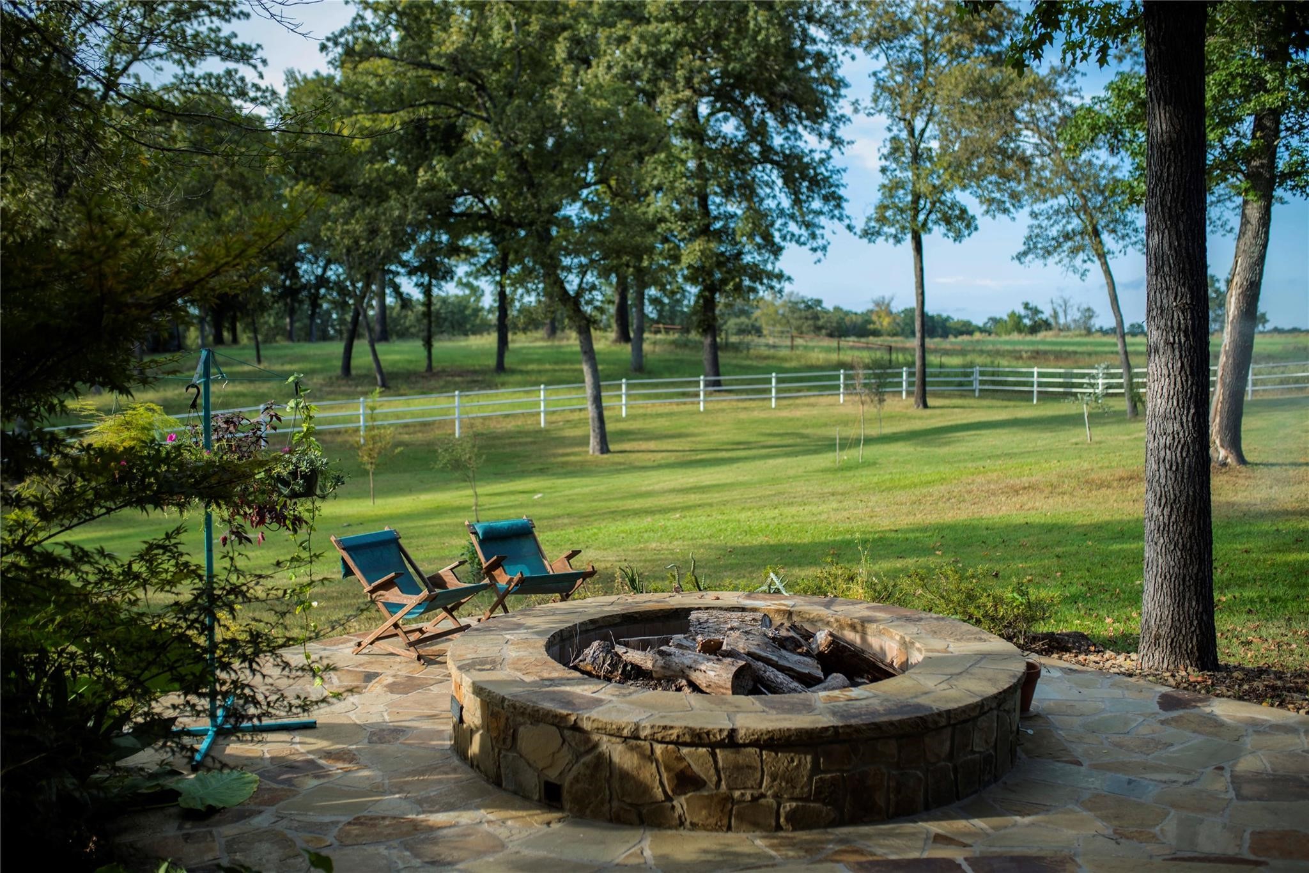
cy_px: 436
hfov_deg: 54.4
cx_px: 654
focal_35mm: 35
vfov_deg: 37.9
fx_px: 1273
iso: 200
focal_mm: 35
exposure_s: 1/1000
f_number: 1.8
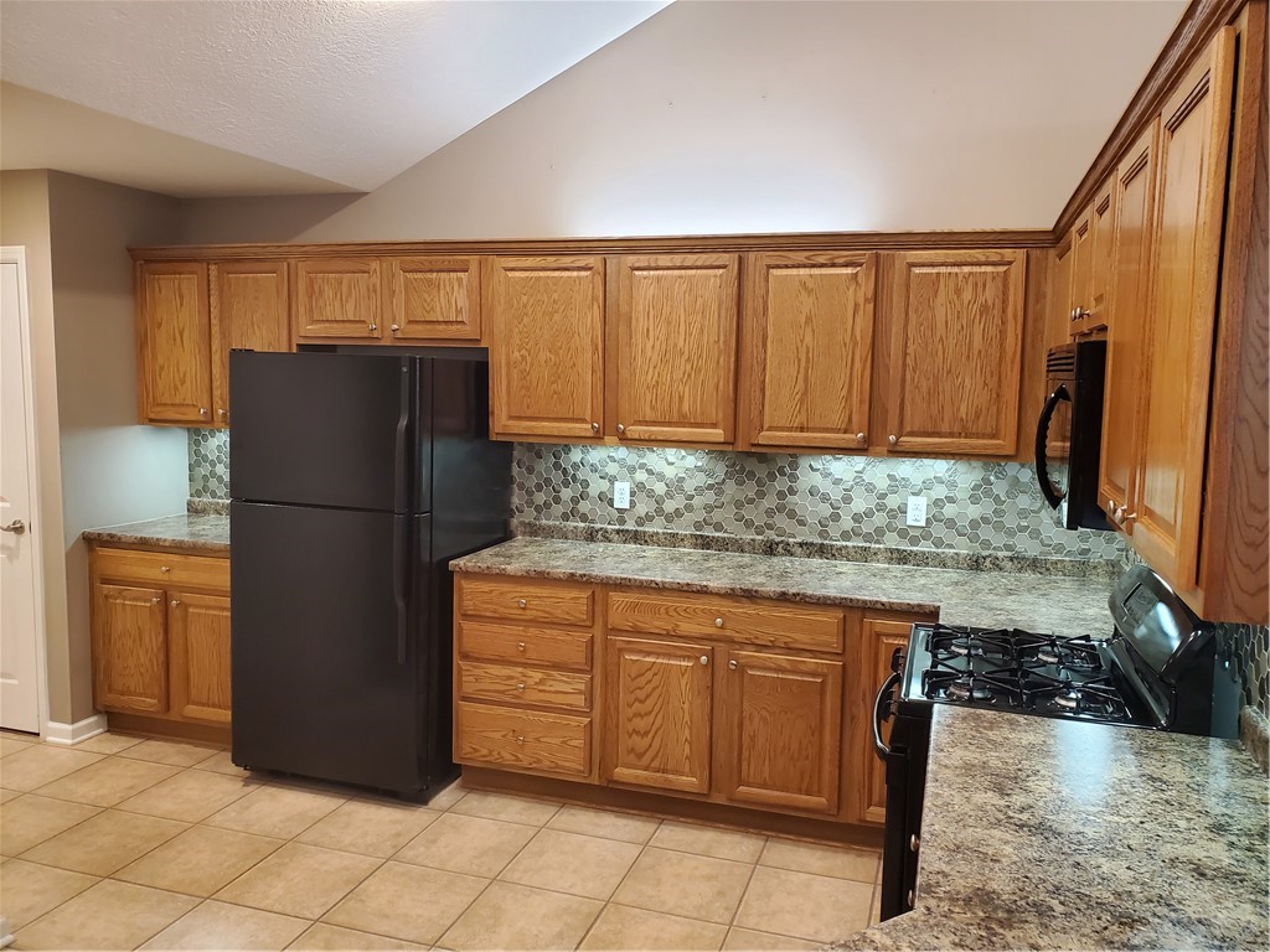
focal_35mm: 26
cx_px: 635
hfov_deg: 67.3
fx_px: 954
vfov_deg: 53.1
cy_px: 476
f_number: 2.4
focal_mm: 4.3
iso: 320
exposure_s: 1/40
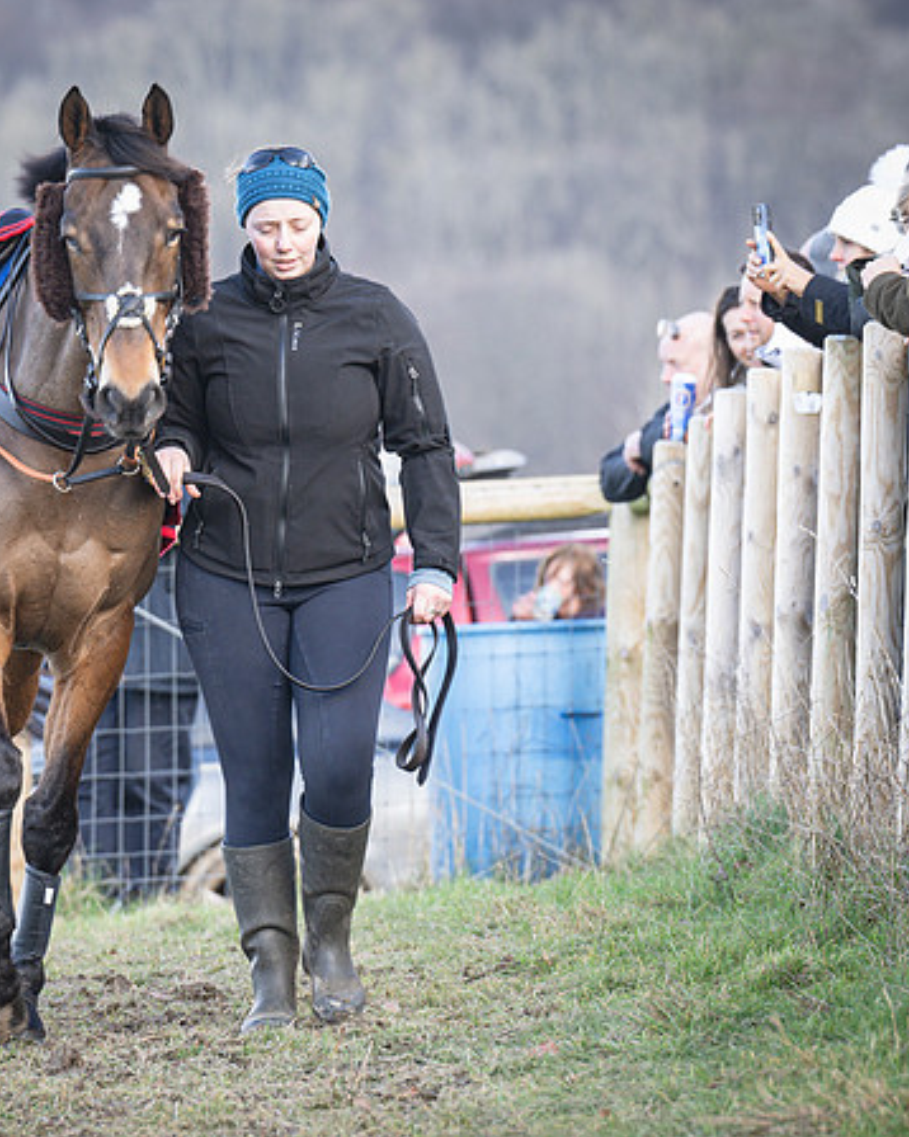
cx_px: 466
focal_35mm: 526
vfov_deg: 3.7
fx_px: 17701
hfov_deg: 2.9
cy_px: 521
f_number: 5
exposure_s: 1/125
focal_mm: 200
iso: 200
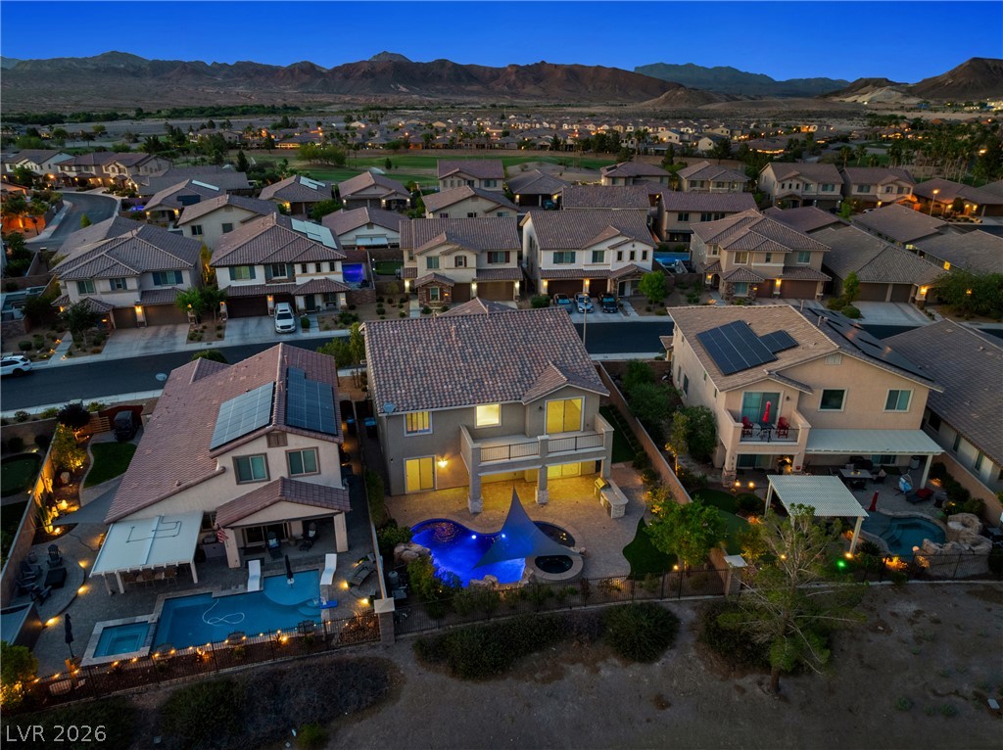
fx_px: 695
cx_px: 502
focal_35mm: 24
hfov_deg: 71.6
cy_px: 375
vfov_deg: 56.7
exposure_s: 1/10
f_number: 2.8
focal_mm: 12.29
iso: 940
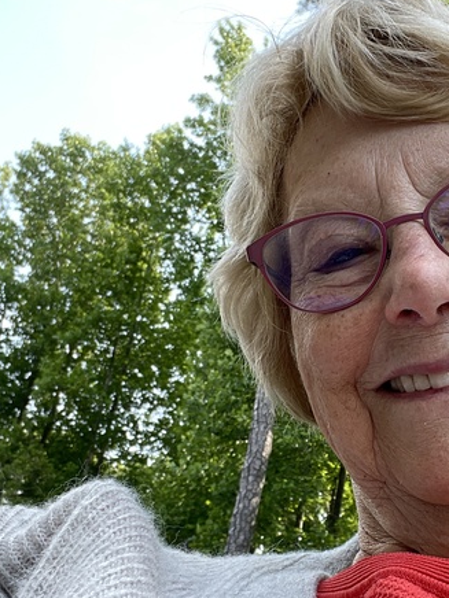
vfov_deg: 34.7
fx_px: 951
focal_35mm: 55
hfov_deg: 26.2
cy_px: 383
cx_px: 336
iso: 32
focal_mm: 2.71
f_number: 2.2
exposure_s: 1/121
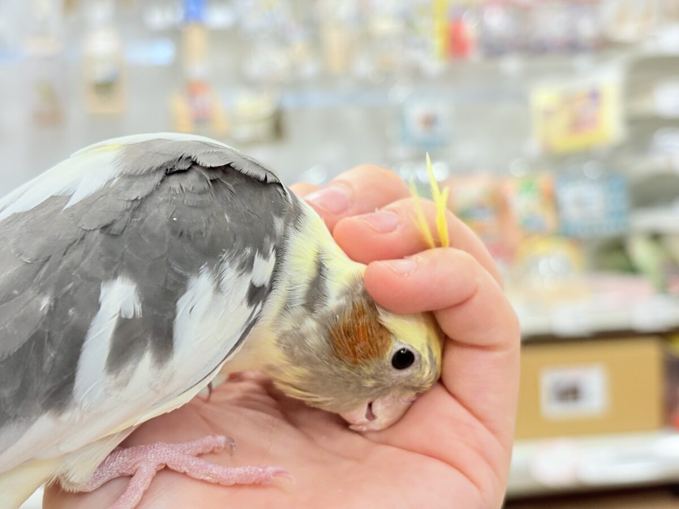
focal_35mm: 52
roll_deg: +3.1
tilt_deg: -3.7
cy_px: 254
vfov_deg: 28.0
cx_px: 340
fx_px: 1020
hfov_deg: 36.8
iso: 125
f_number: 1.6
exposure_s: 1/100
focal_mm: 5.96
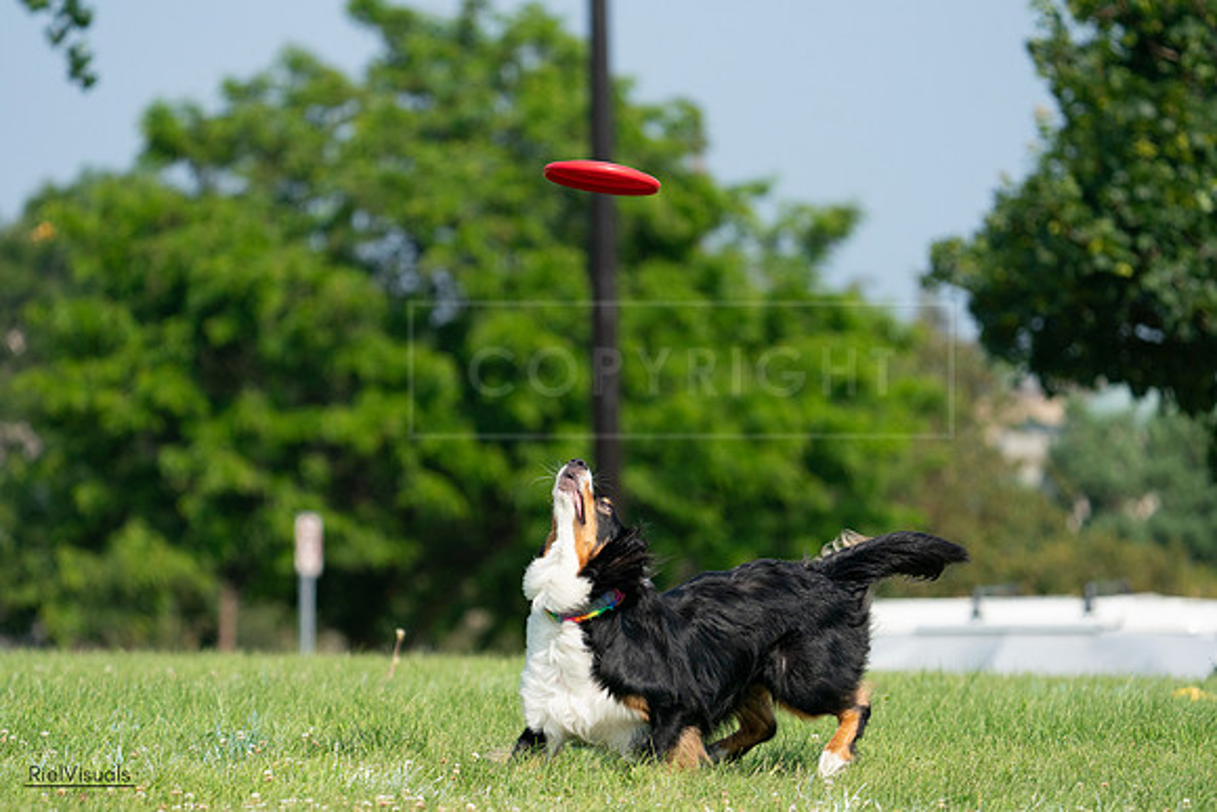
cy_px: 406
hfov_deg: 7.2
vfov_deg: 4.8
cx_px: 608
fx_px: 9670
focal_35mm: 286
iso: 1000
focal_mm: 286
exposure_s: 1/4000
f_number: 5.6
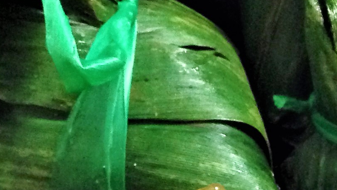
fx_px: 1304
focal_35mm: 146
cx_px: 118
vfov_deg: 8.3
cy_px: 159
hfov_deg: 14.7
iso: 400
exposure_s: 1/20
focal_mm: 4.12
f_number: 2.4
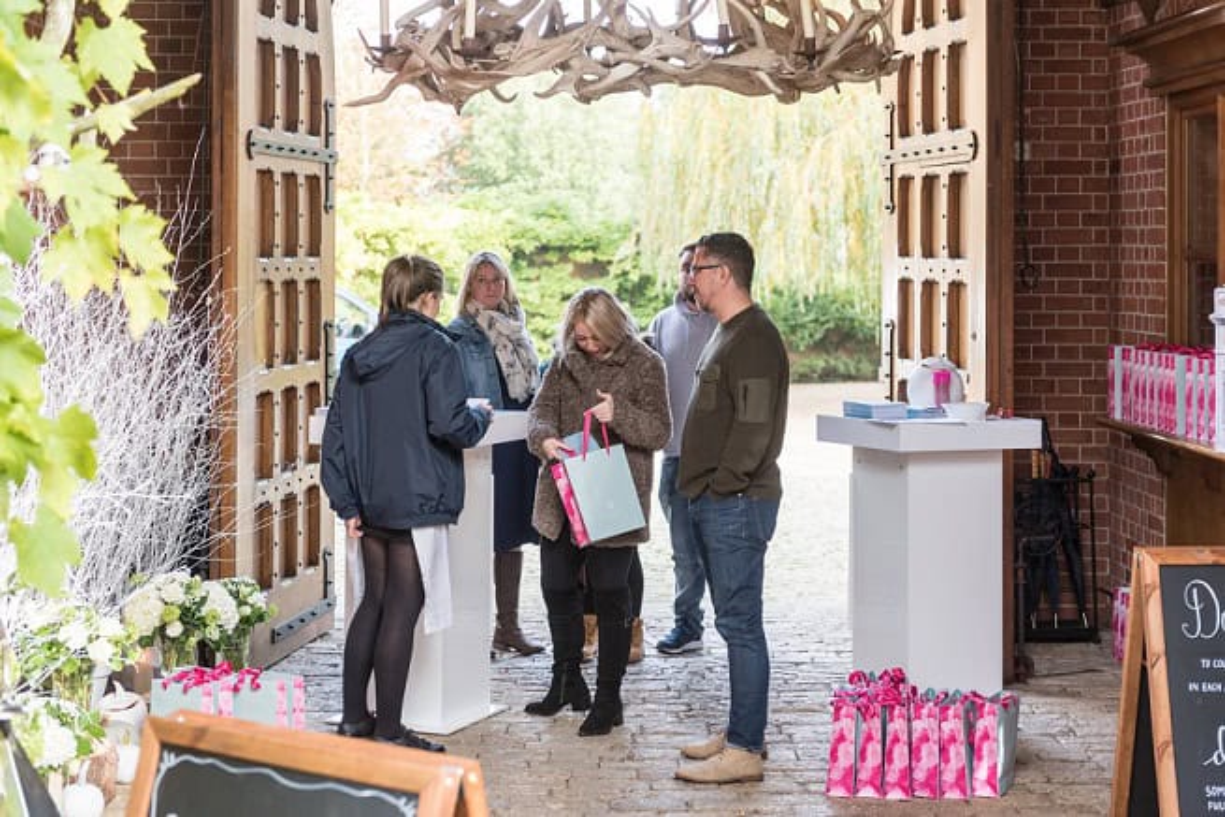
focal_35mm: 62
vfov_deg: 21.9
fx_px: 2110
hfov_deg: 32.4
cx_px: 612
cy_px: 408
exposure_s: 1/250
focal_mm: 62
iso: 400
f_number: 4
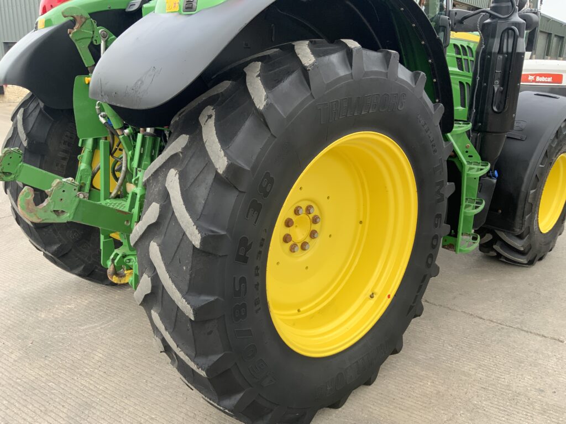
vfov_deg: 48.2
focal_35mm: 29
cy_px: 212
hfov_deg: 61.7
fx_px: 474
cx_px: 283
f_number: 1.8
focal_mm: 3
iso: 16
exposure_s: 1/406
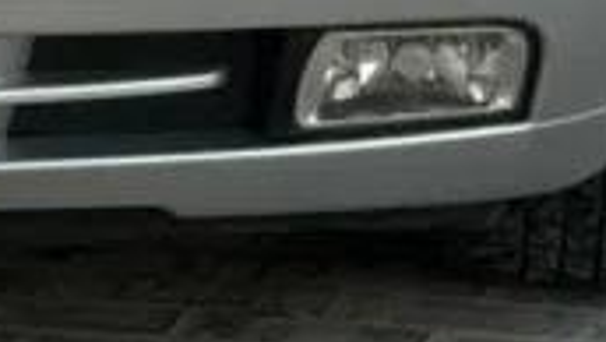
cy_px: -767
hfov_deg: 5.2
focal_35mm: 415
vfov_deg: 2.9
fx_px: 6673
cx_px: -275
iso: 50
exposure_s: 1/100
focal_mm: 6.86
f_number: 1.78
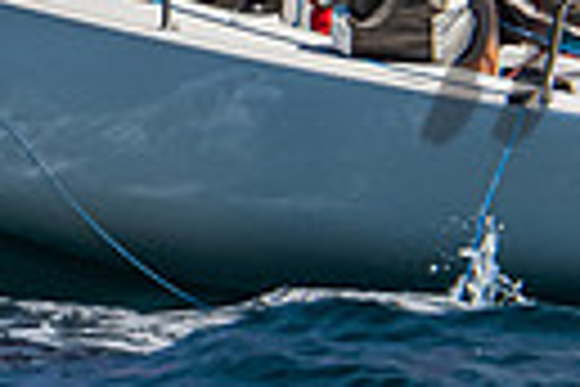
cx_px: 551
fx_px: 29819
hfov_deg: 1.1
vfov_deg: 0.7
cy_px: -276
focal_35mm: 1851
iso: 400
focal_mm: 270
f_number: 6.3
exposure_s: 1/2500
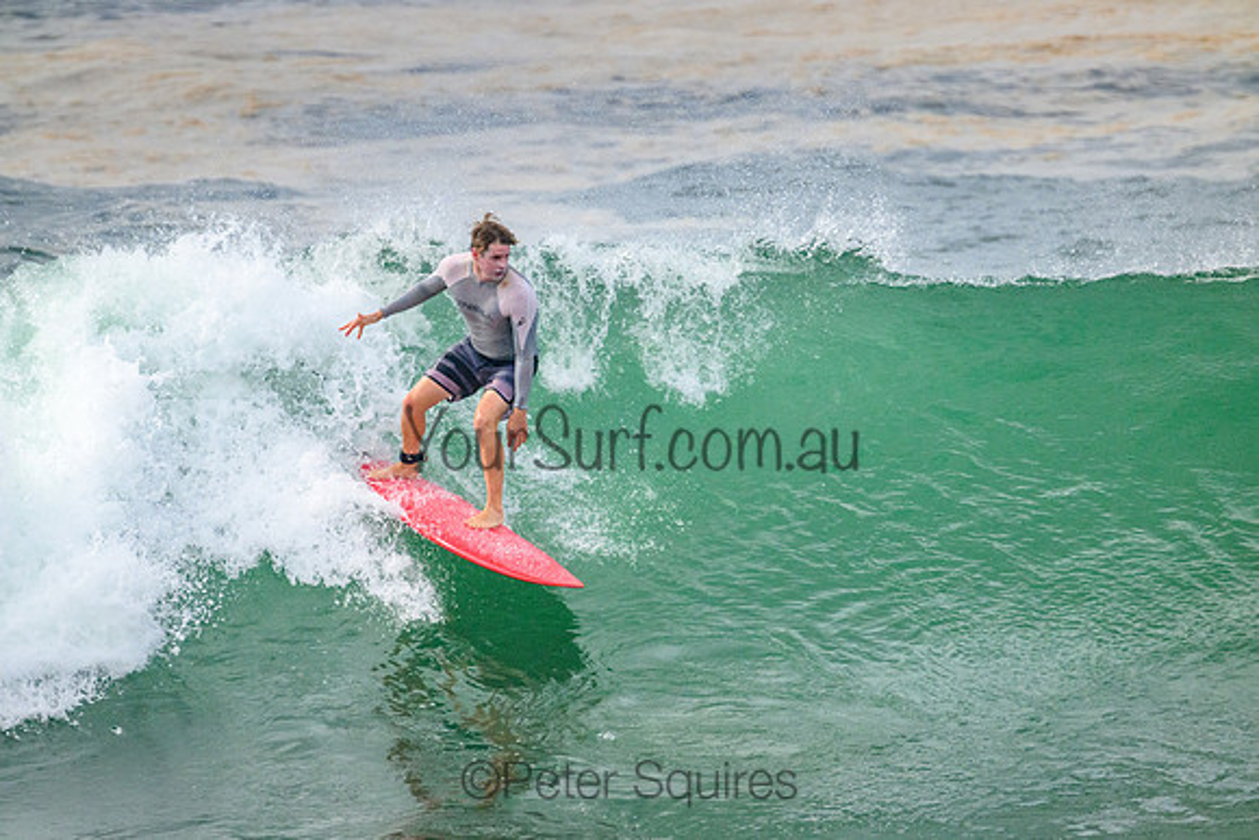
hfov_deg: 2.6
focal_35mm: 800
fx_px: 27983
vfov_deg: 1.7
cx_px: 630
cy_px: 420
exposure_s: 1/2500
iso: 2200
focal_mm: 800
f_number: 11
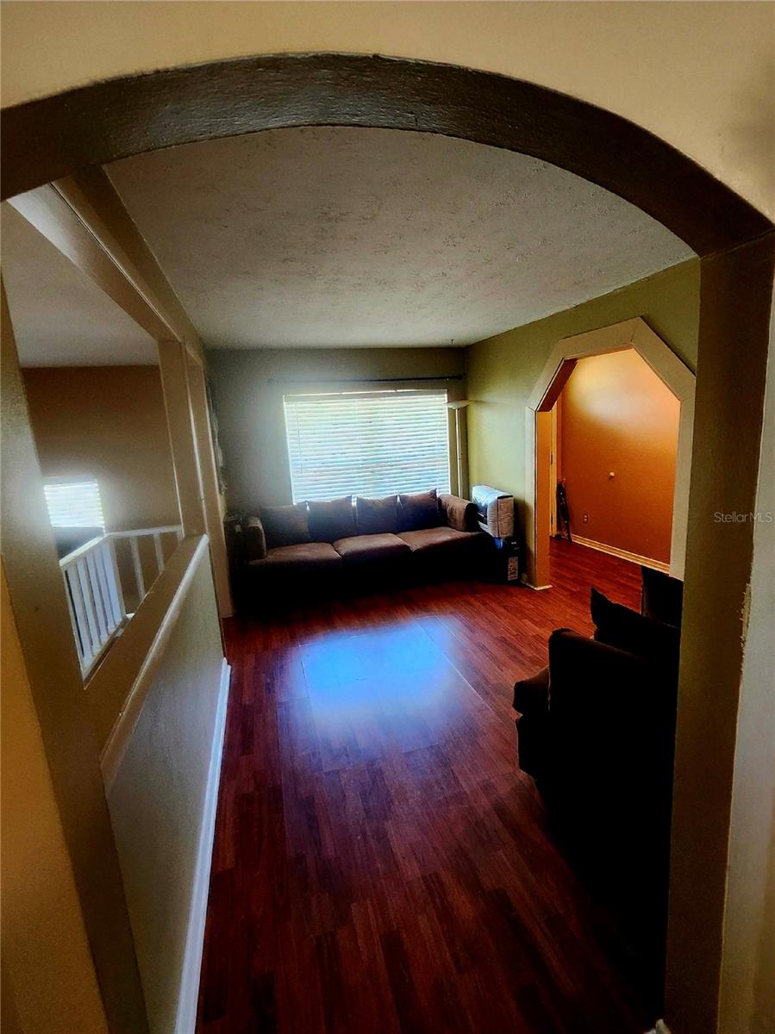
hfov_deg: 89.9
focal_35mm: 13
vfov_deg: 106.2
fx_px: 388
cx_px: 388
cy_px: 517
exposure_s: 1/30
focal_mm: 1.74
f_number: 2.2
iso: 320
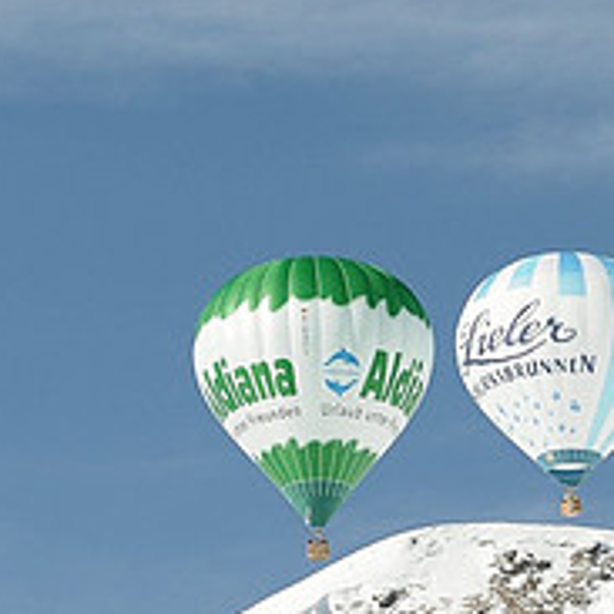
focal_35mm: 484
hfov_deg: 3.6
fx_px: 9713
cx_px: -174
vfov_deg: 3.6
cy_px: 307
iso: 200
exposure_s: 1/800
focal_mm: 120
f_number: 7.1
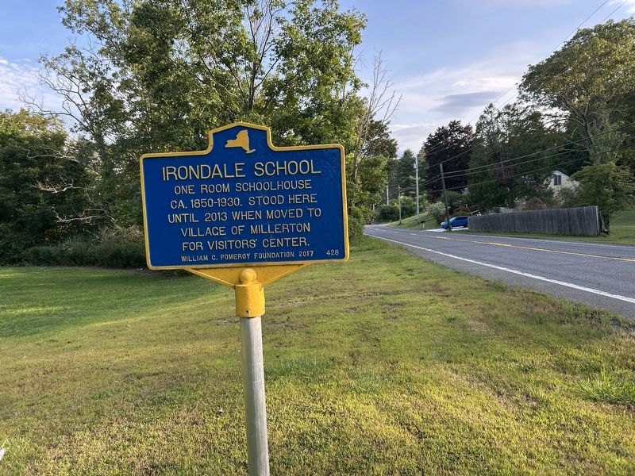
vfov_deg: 53.1
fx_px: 477
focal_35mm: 26
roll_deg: +3.2
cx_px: 318
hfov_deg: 67.3
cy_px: 238
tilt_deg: -5.3
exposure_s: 1/411
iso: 50
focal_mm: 5.7
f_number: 1.5
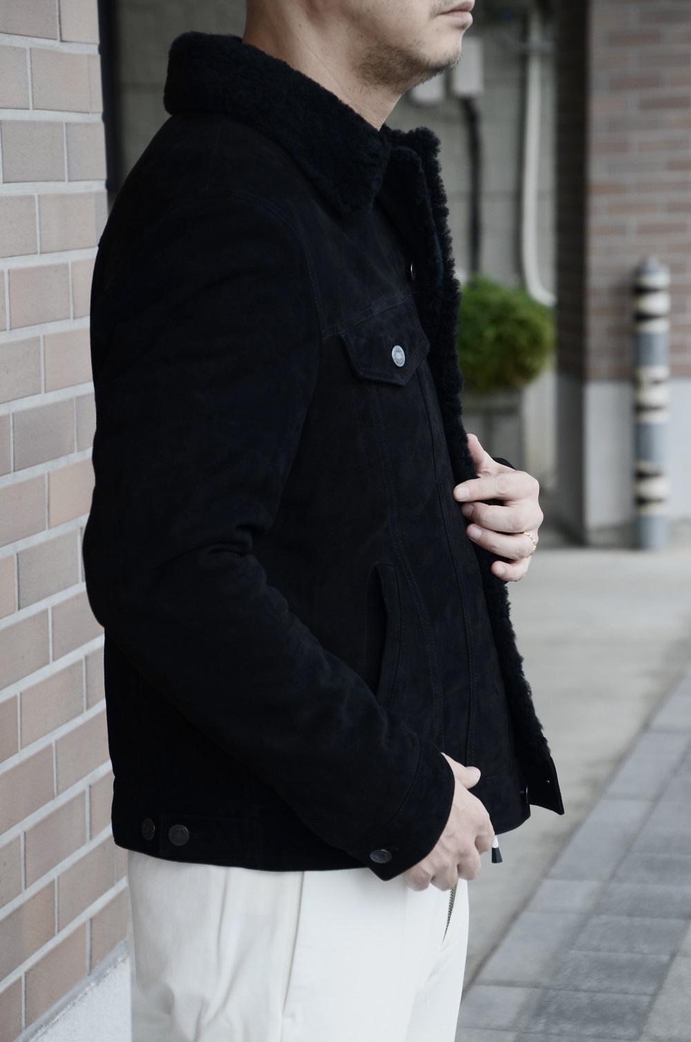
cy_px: 521
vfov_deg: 17.5
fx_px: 3382
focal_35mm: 117
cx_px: 346
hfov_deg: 11.7
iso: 250
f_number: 5.6
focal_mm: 78
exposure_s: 1/100
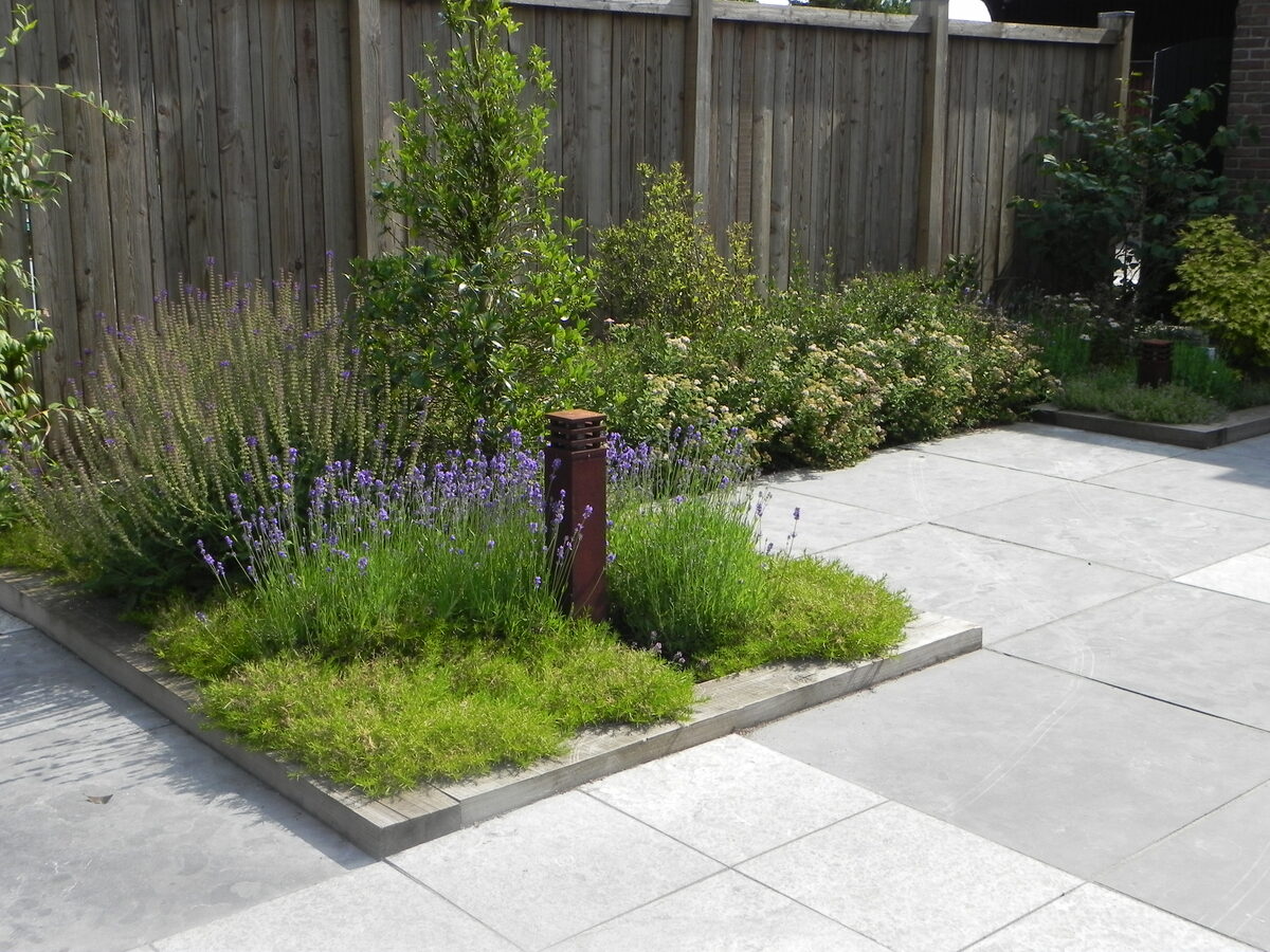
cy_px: 476
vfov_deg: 35.1
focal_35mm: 41
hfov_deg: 45.8
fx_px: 1504
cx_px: 635
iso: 160
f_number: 6.3
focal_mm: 7.3
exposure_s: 1/267
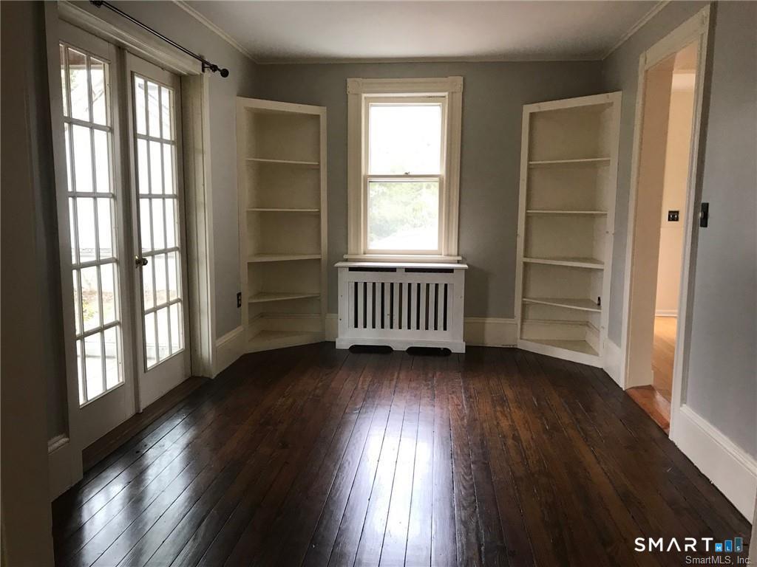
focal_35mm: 28
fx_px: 612
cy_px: 284
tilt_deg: -6.2
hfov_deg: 63.4
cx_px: 378
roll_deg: -0.3
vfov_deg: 49.7
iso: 25
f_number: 1.8
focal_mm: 3.99
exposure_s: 1/30
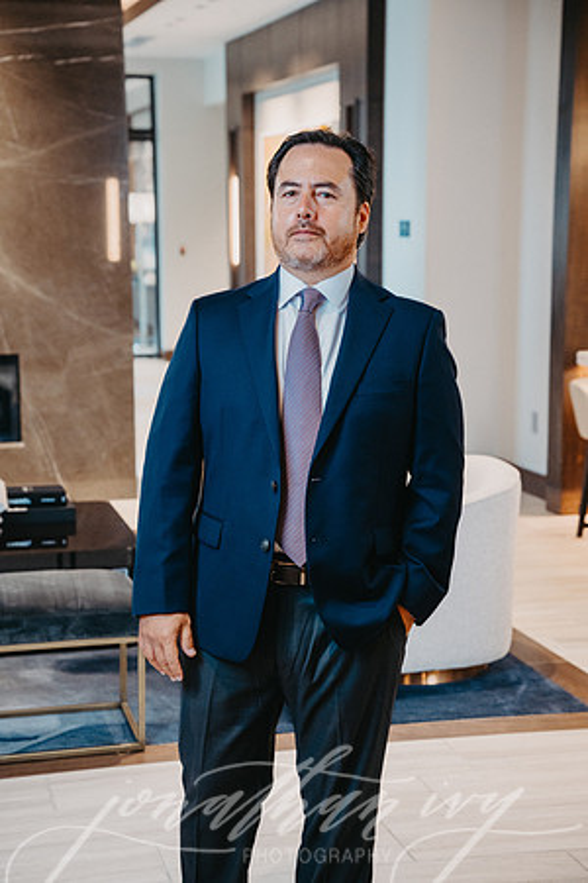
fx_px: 1715
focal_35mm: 70
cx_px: 294
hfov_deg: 19.5
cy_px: 442
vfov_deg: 28.8
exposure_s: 1/100
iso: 1000
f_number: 4.5
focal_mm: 70
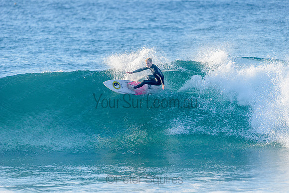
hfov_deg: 4.1
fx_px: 4015
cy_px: 96
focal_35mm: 500
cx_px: 144
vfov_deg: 2.8
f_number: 5.6
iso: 450
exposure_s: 1/2000
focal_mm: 500
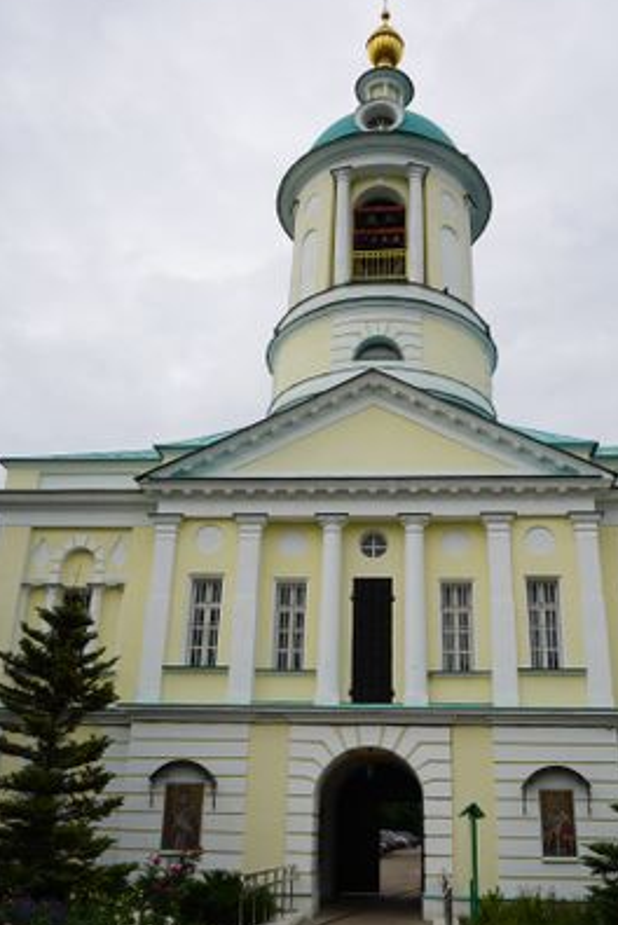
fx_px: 848
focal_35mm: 33
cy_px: 473
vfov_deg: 57.2
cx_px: 357
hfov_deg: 39.9
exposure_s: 1/125
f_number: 9
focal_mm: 28
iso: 100
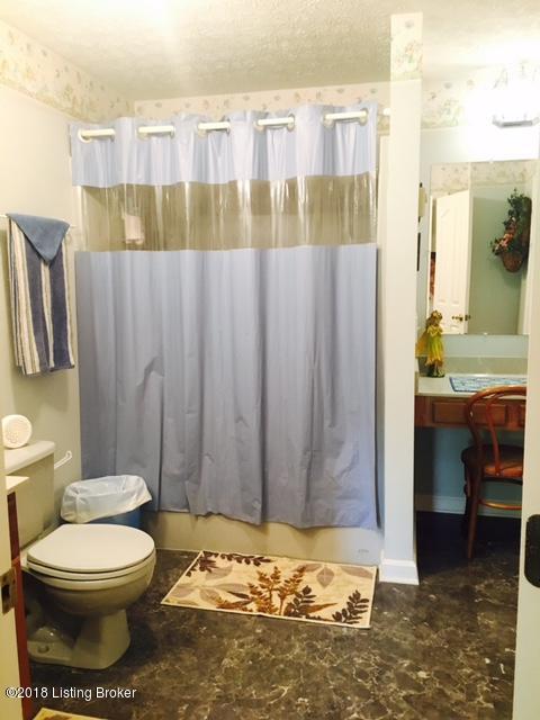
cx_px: 270
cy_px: 360
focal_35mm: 29
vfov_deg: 61.7
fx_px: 603
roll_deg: +1.3
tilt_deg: -8.5
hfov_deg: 48.2
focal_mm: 4.15
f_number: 2.2
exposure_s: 1/20
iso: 200
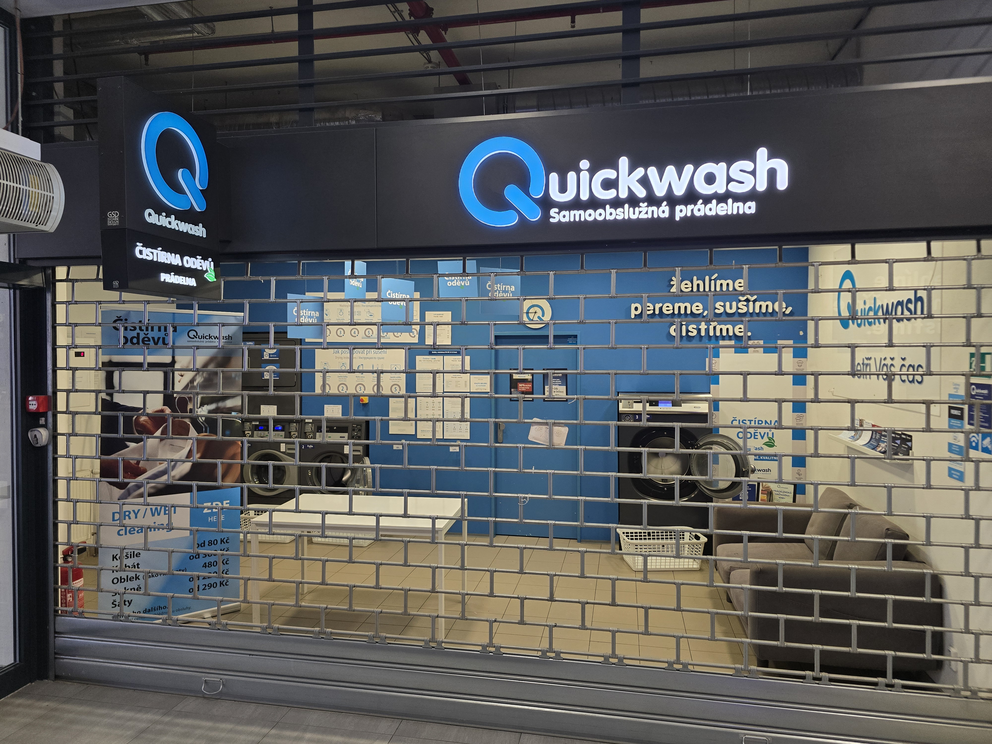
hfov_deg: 73.9
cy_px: 372
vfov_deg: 58.9
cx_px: 496
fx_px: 659
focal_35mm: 23
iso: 200
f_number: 1.7
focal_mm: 6.3
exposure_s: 1/100
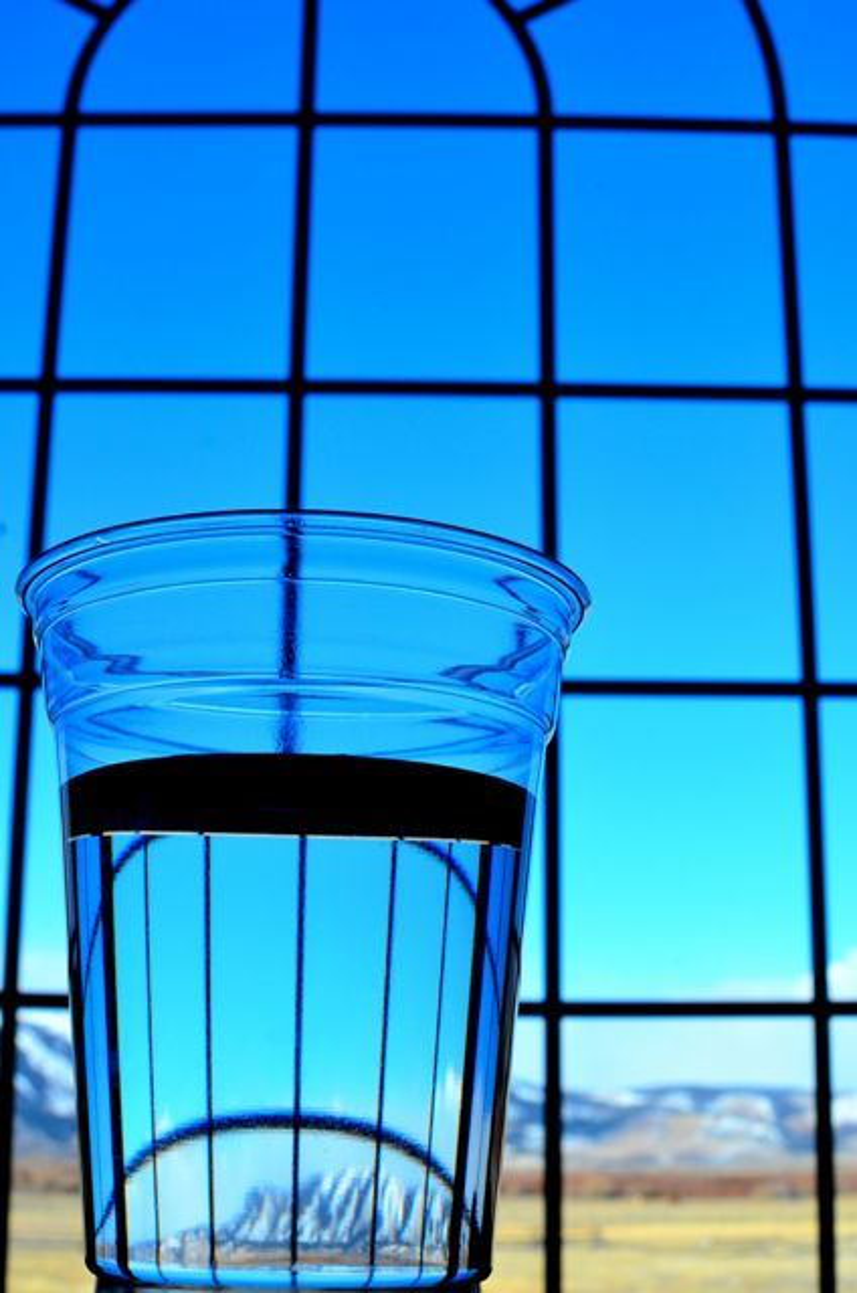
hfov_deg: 25.6
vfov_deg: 37.9
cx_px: 428
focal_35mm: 52
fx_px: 1883
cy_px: 646
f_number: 14
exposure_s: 1/125
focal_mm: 35
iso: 400
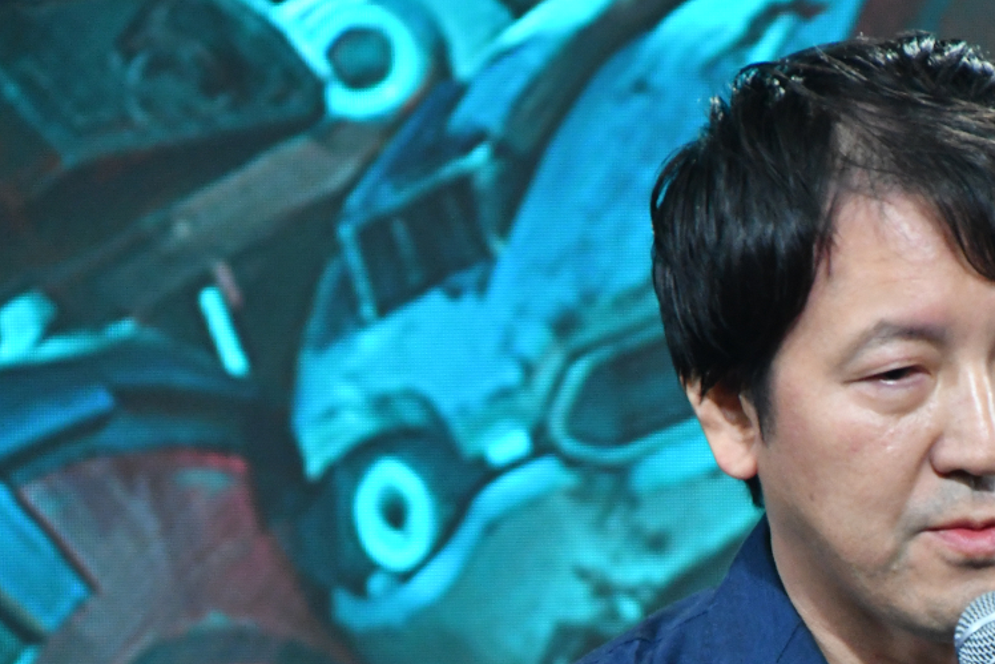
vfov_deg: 2.2
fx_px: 17055
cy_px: 705
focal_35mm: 617
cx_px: 999
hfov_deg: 3.3
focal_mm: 190
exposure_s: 1/100
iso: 2500
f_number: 8
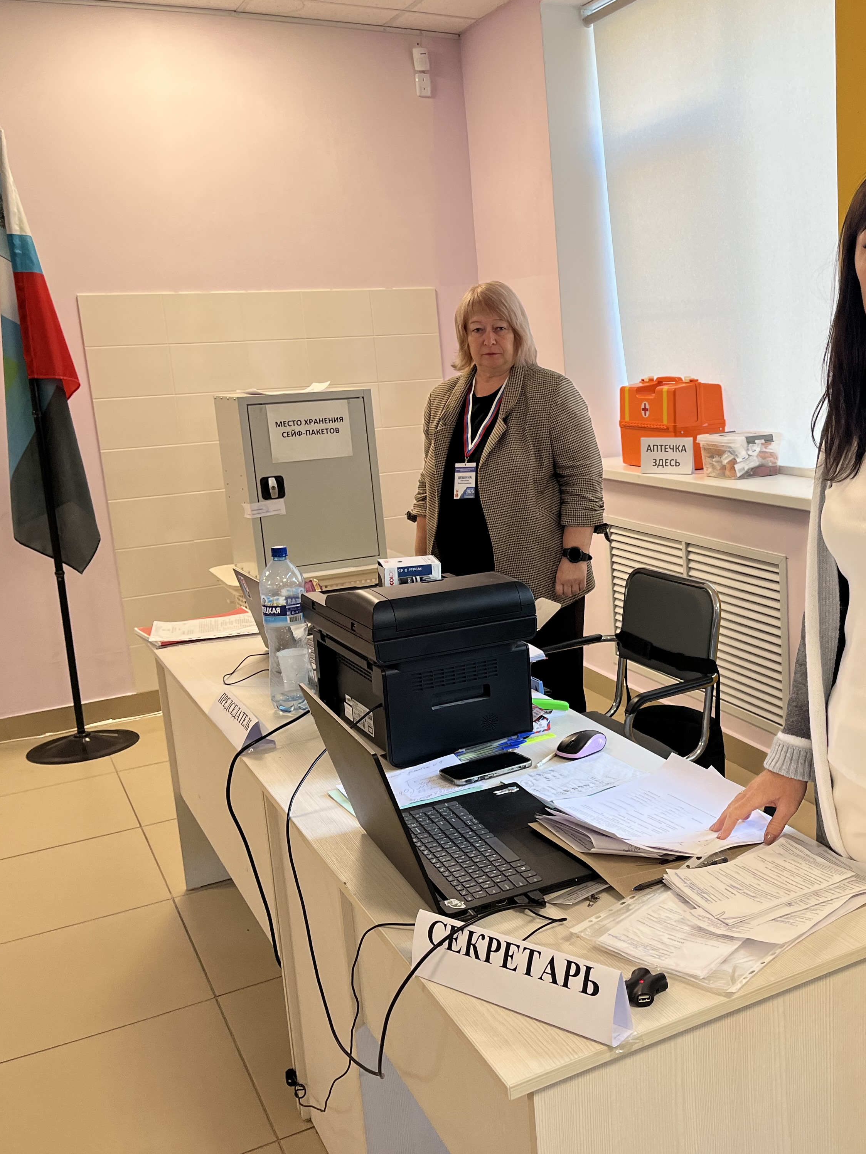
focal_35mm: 35
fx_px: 1168
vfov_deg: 52.6
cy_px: 573
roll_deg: +0.7
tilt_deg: -13.5
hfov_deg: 39.5
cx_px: 657
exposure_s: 1/121
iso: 100
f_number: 1.6
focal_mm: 5.1
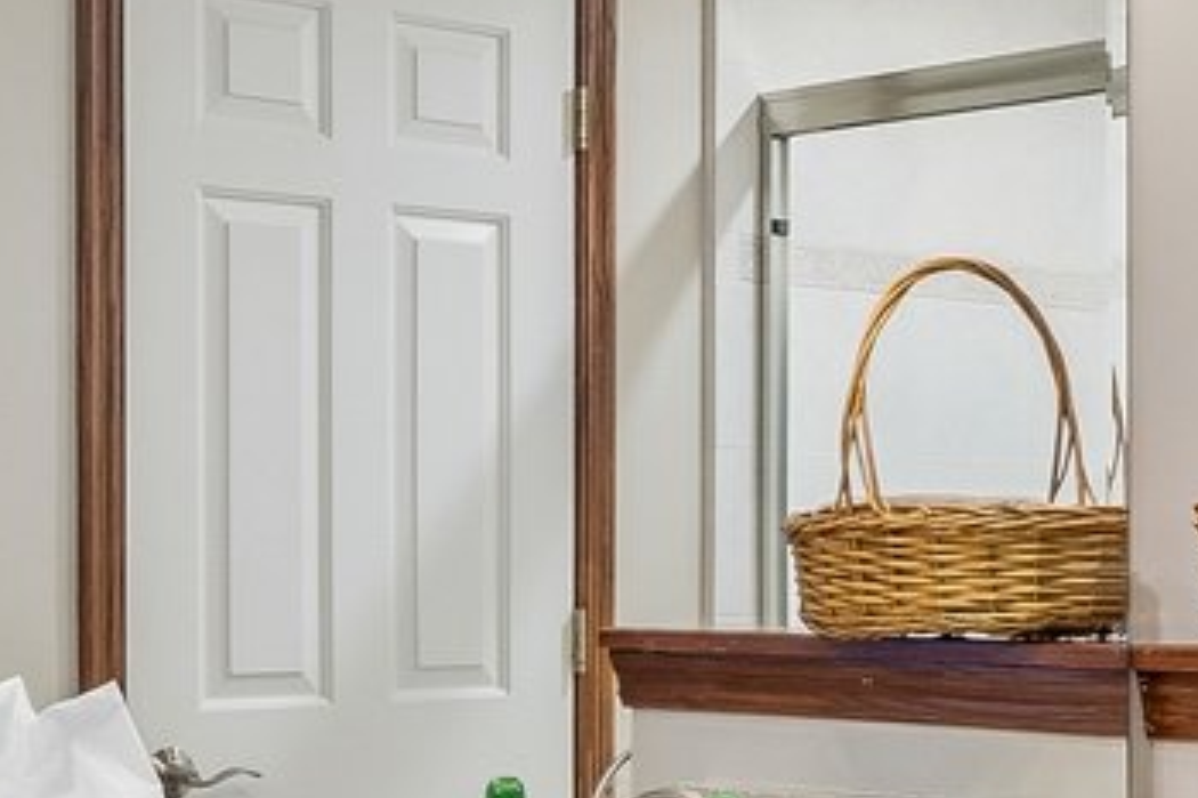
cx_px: 1054
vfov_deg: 15.7
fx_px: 2864
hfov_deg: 23.1
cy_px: 649
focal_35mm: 86
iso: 500
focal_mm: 14.7
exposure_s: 1/8
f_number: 6.3
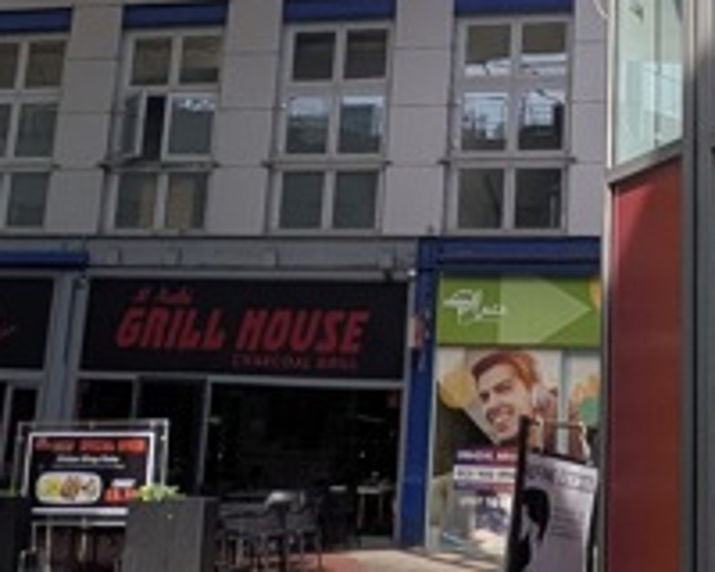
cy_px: 4
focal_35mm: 70
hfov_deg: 26.7
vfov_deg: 21.1
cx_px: 558
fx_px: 1481
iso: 53
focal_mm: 1.85
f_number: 2.2
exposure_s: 1/1119
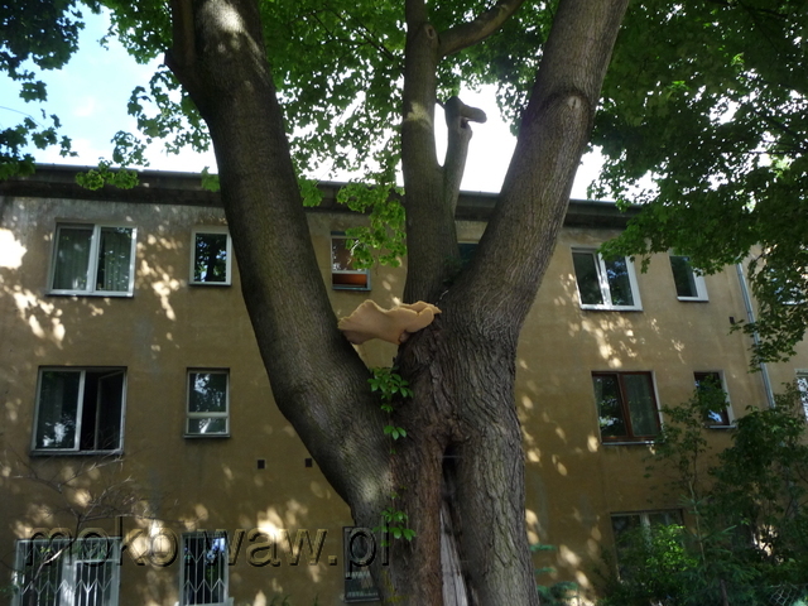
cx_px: 404
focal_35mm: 32
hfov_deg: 56.8
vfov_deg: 44.2
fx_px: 747
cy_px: 303
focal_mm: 5.2
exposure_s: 1/200
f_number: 4
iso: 200
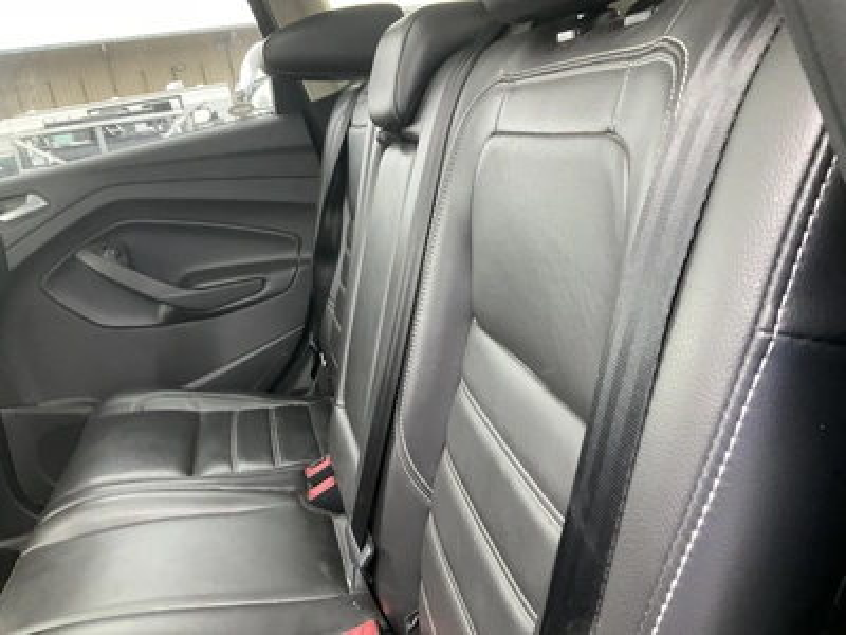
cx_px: 423
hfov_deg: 61.7
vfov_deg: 48.2
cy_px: 318
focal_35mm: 29
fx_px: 709
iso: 125
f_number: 1.8
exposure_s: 1/60
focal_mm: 3
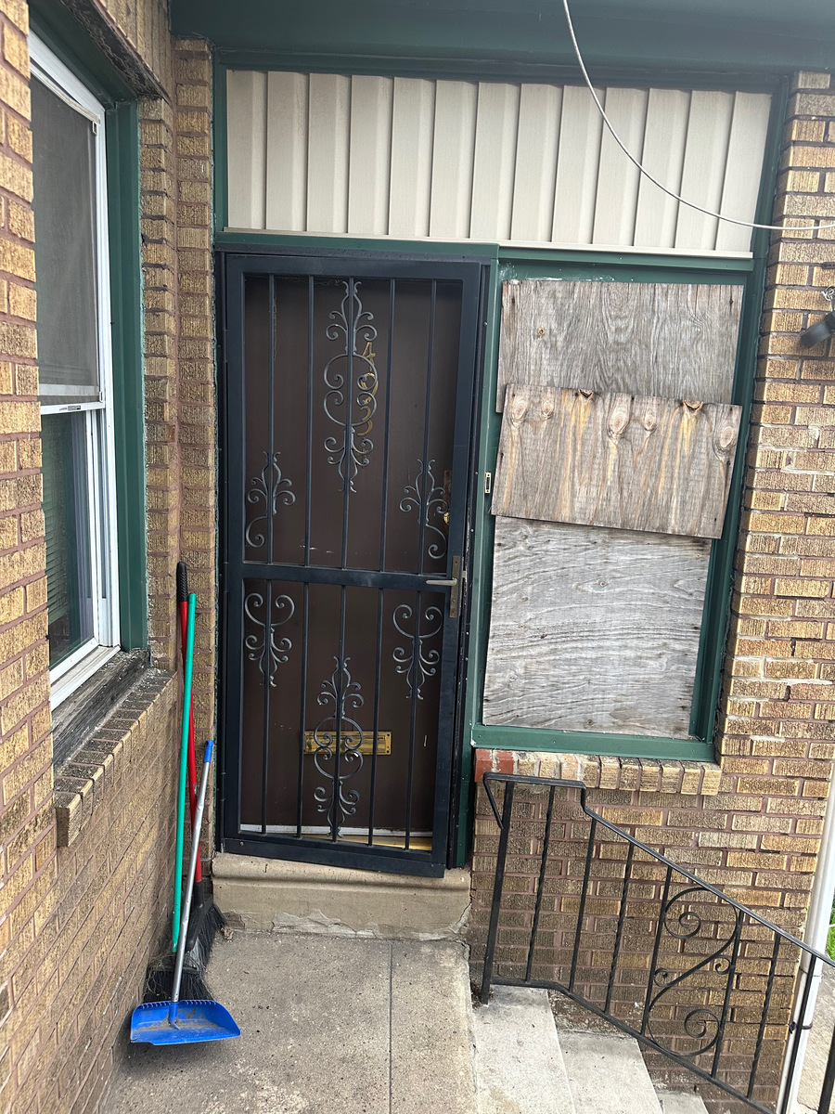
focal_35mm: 24
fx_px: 772
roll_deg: -2.5
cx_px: 418
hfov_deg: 56.8
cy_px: 557
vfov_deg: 71.6
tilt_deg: -10.9
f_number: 1.78
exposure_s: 1/121
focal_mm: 6.86
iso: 200
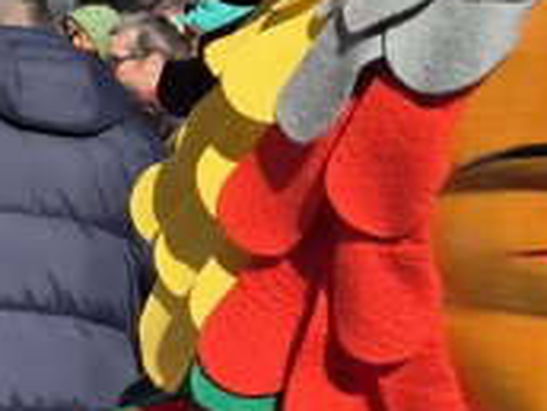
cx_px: -245
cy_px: -13
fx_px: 1675
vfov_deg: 13.7
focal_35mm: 106
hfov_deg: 17.0
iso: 25
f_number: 1.8
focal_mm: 5.4
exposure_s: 1/2824
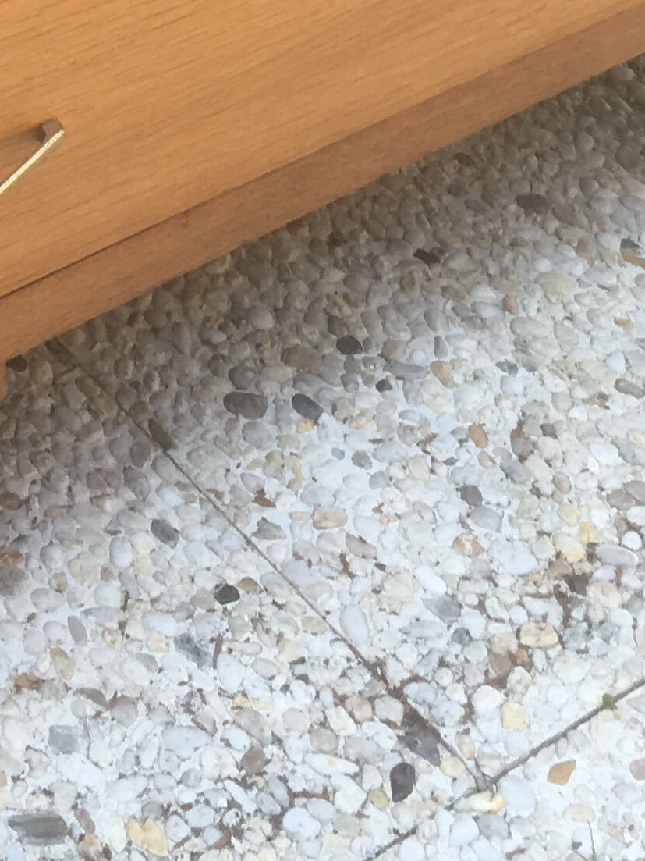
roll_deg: -6.2
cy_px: -554
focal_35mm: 106
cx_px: 18
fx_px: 2634
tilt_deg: -29.9
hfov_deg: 13.8
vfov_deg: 16.4
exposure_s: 1/100
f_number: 2.2
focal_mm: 4.15
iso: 25
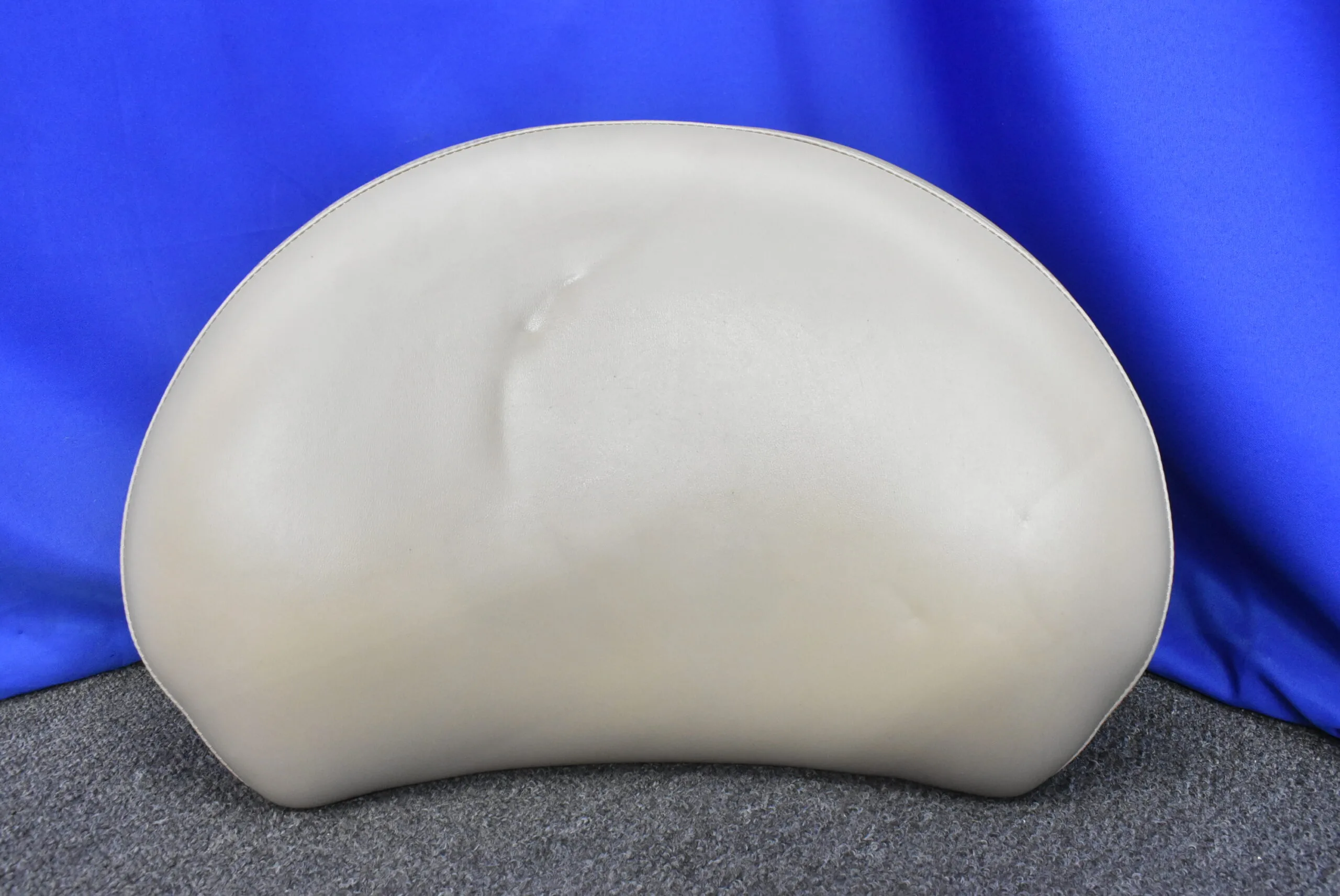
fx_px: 1173
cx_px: 670
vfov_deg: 41.8
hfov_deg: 59.5
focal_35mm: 32
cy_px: 448
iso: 3200
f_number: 8
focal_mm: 21
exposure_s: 1/30
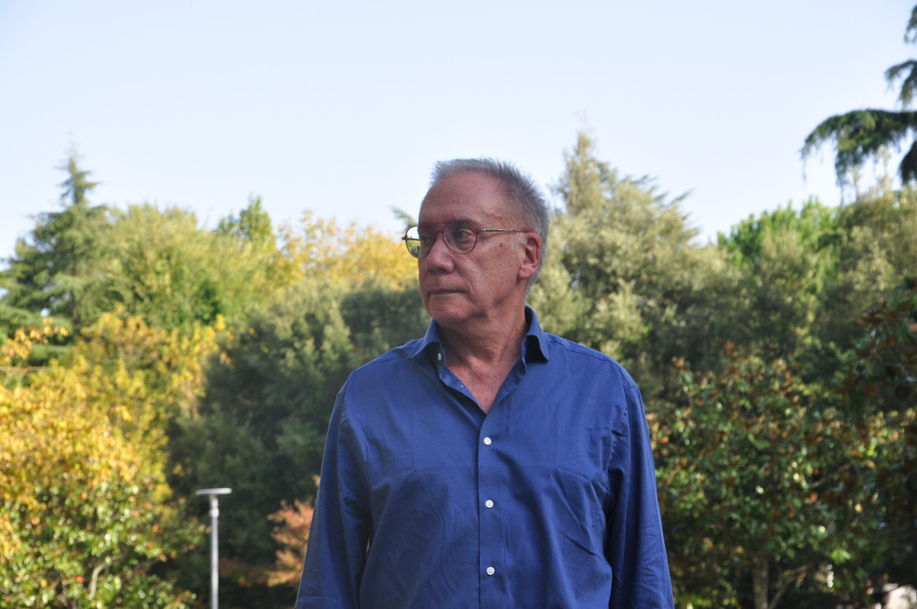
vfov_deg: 13.0
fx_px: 2671
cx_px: 458
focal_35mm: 105
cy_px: 304
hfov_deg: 19.5
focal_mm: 70
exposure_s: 1/200
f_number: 10
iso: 400
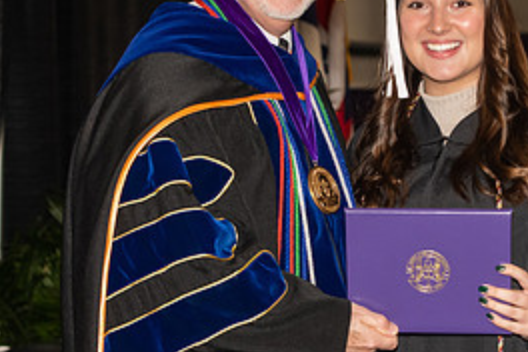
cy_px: 179
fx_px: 2258
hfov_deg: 13.3
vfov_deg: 8.9
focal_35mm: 154
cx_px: 368
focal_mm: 70
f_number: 5.6
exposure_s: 1/200
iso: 1000
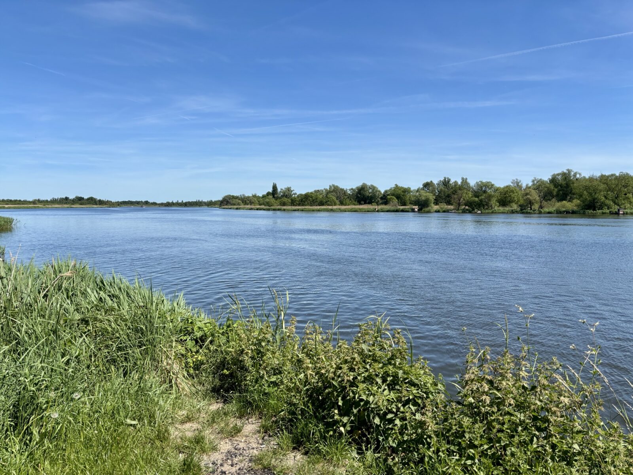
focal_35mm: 26
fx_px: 475
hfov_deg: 67.3
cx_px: 316
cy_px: 238
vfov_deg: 53.1
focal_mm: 5.96
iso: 50
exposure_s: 1/3650
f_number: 1.6
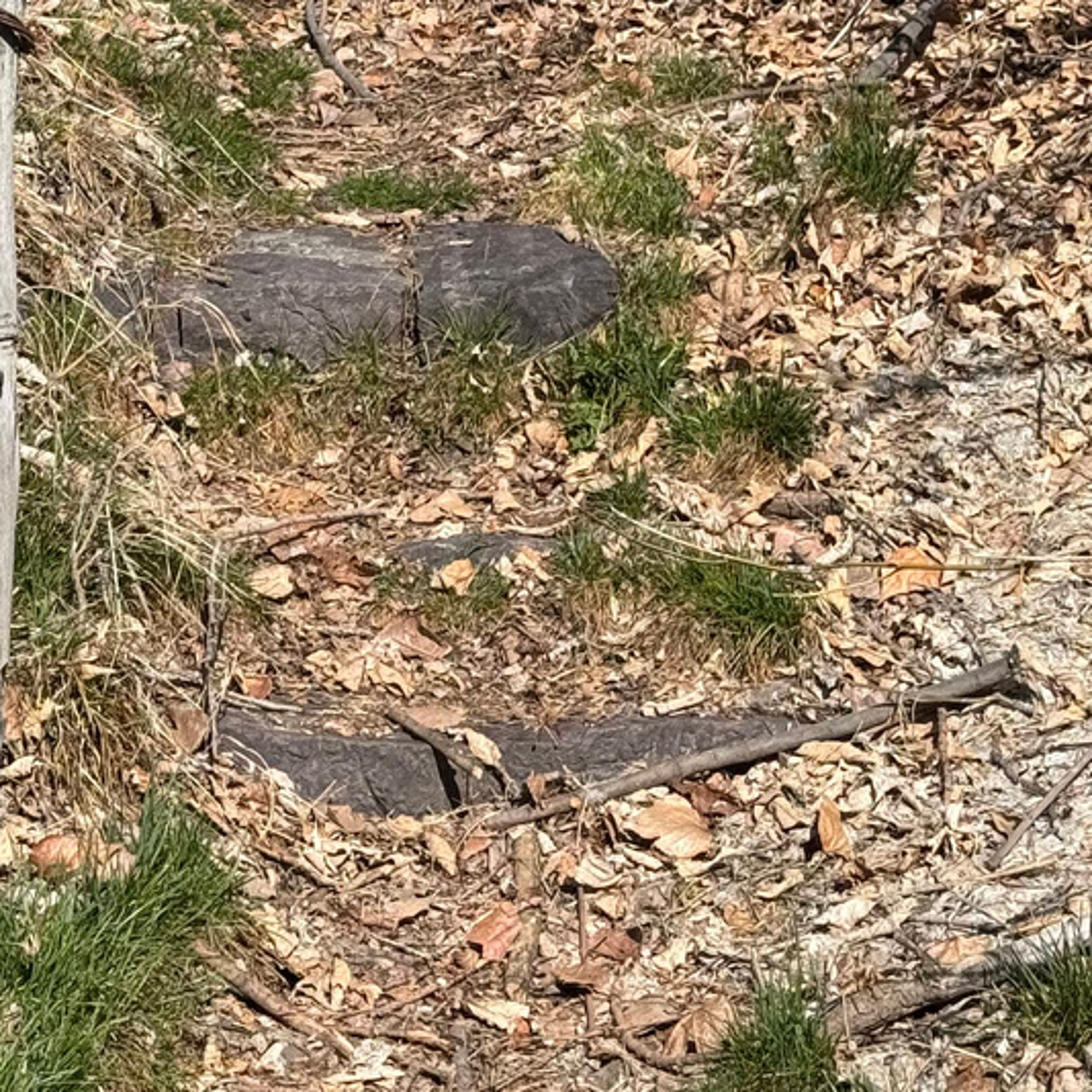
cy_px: -41
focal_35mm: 122
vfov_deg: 14.0
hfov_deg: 14.3
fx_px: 4354
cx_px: 464
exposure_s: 1/4587
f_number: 1.78
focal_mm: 6.76
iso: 64
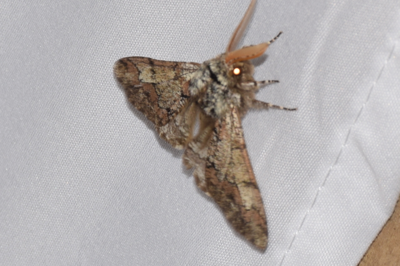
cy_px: 133
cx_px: 200
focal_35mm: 210
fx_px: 2333
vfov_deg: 6.5
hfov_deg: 9.8
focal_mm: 140
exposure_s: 1/160
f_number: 13
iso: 100
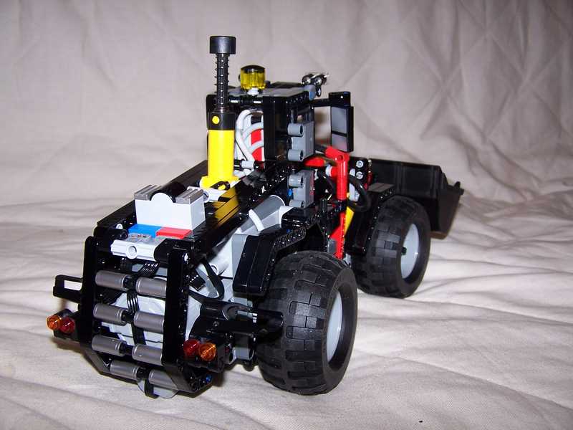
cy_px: 215
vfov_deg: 37.7
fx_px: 629
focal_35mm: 38
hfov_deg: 49.0
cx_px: 286
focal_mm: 6.3
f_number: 2.8
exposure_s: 1/60
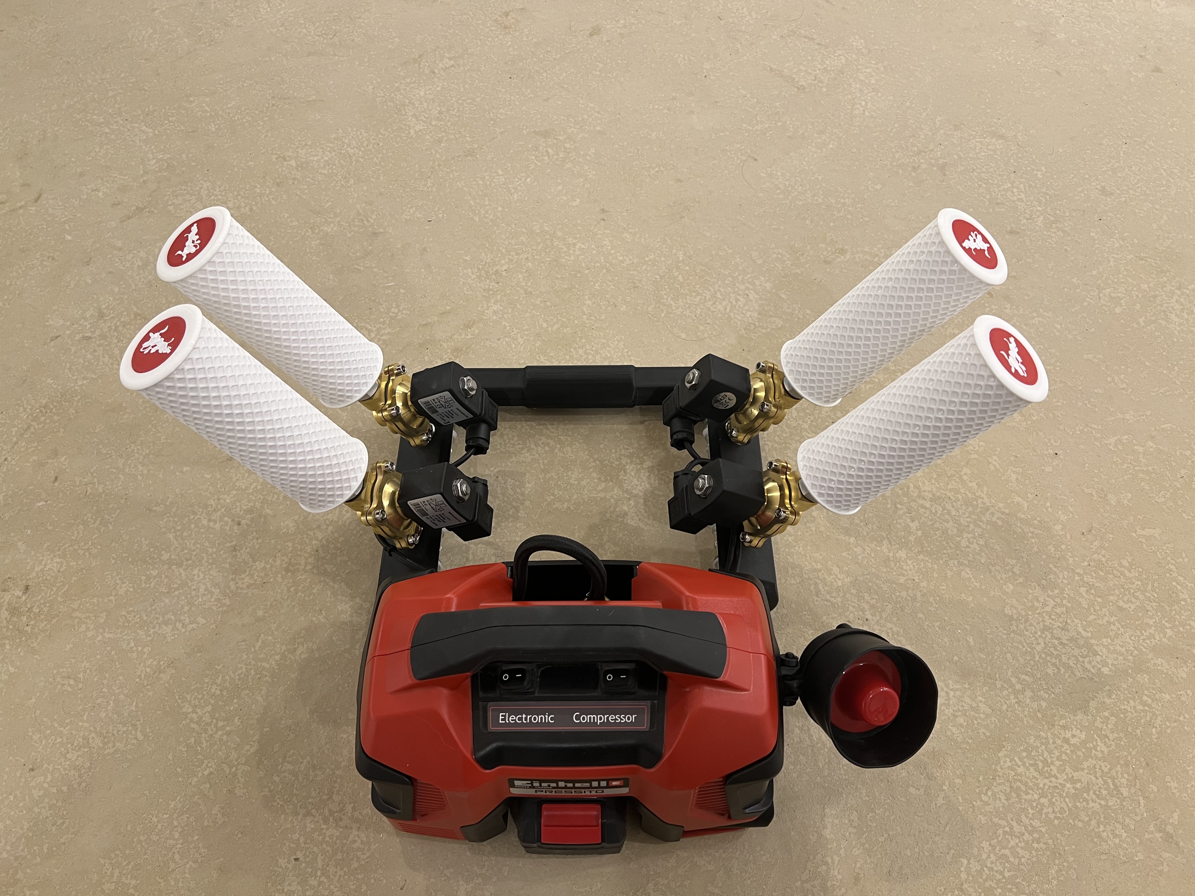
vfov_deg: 53.1
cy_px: 448
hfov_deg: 67.3
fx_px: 898
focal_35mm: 26
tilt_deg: -56.1
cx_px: 598
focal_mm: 5.7
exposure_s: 1/50
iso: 80
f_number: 1.5
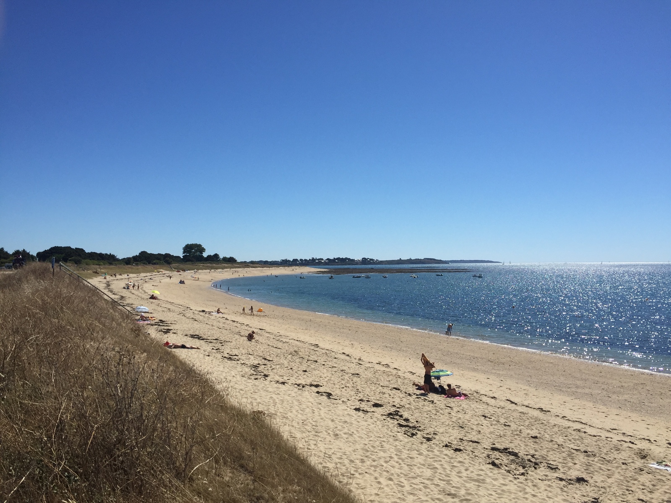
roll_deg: +0.6
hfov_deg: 61.7
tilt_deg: +1.3
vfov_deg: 48.2
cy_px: 252
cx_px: 336
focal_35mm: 29
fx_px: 562
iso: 32
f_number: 2.2
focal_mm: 4.15
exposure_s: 1/3968
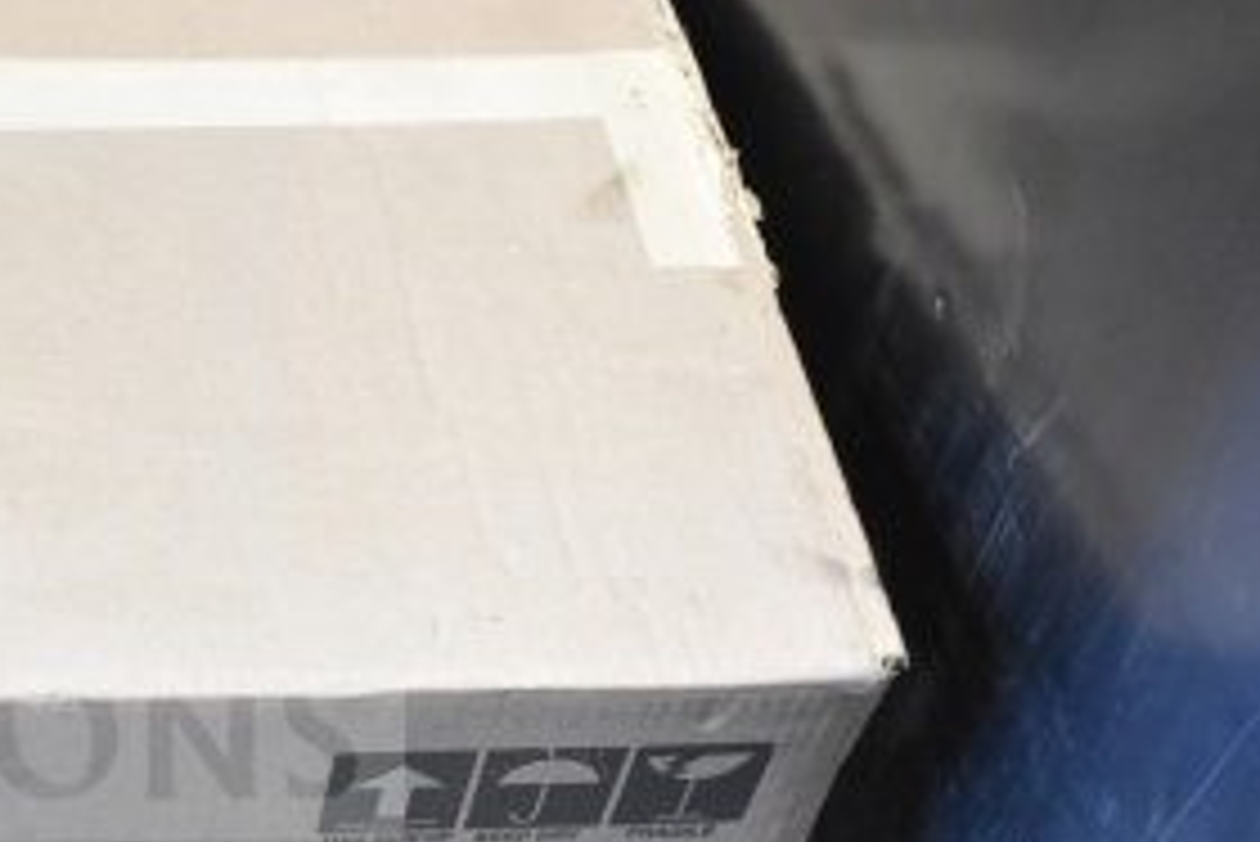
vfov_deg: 18.9
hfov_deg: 26.1
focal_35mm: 72
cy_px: 484
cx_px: -104
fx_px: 2521
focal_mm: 22
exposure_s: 1/30
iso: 2200
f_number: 3.8
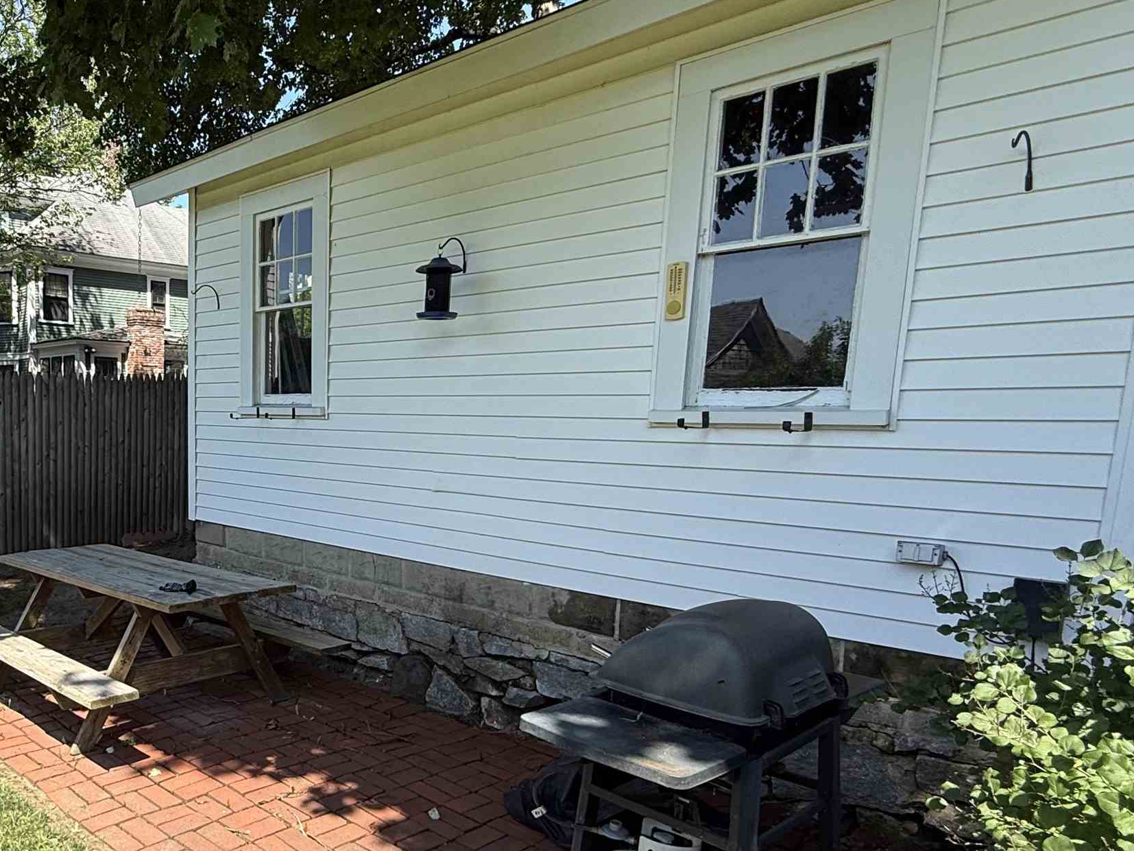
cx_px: 224
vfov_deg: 52.5
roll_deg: -0.7
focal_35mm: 26
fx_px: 852
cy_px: 528
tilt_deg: -7.6
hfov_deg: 61.6
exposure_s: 1/585
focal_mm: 2.22
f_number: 2.2
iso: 50
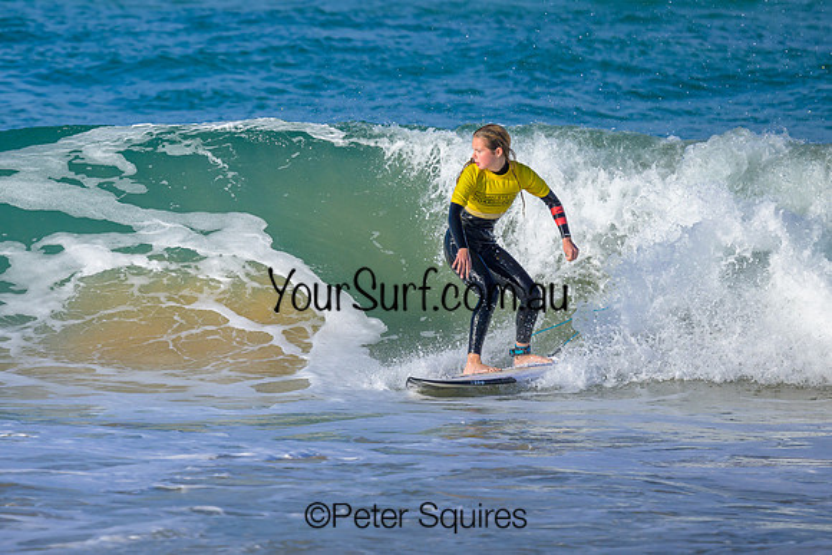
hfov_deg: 1.9
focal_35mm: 1098
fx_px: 25390
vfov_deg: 1.3
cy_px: 180
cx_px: 301
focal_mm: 800
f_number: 6.3
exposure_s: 1/2000
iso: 280
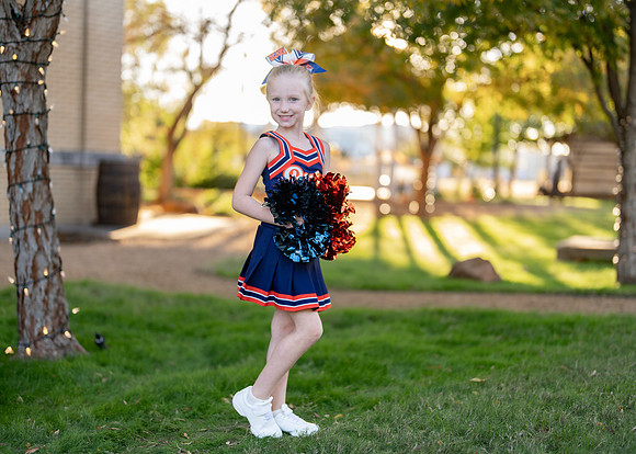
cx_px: 318
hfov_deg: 37.2
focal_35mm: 52
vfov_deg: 27.0
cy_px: 227
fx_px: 946
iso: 100
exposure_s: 1/400
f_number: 1.2
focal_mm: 50
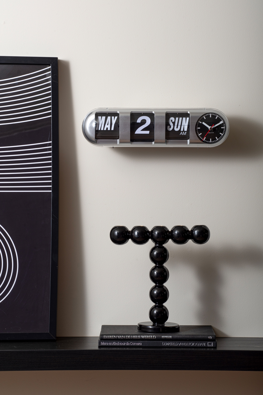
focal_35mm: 140
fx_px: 1533
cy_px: 198
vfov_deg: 14.6
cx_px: 132
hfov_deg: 9.8
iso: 125
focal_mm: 140
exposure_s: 1/125
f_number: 13
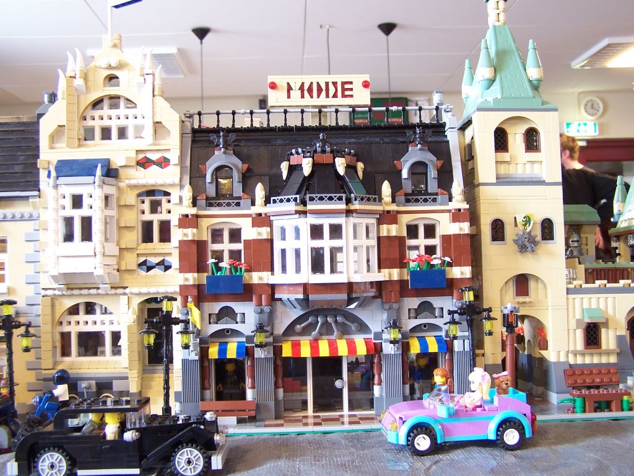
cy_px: 238
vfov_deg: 37.7
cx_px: 317
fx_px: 696
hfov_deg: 49.0
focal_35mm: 38
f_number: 2.8
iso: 80
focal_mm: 6.3
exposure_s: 1/3
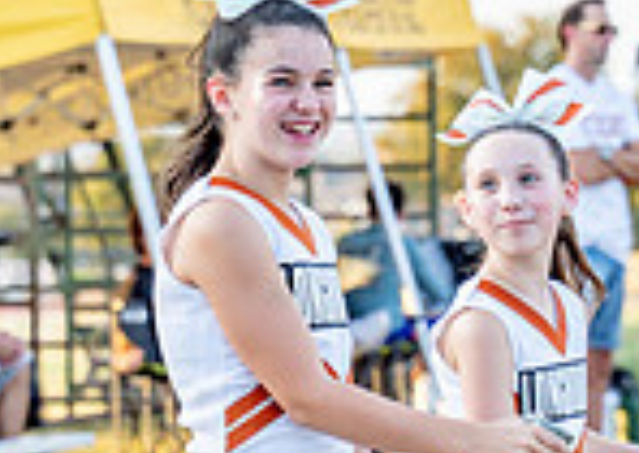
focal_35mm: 306
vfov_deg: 4.7
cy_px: 279
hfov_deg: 6.6
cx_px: 339
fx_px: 5541
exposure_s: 1/1000
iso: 200
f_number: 2.8
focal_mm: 62.7
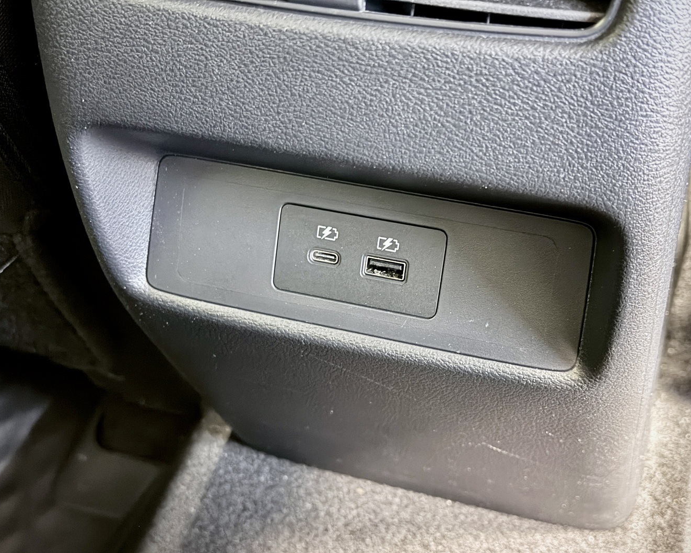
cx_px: 360
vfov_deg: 29.7
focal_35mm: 51
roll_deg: +1.9
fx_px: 1043
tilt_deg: -40.7
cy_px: 282
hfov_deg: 36.7
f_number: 1.78
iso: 640
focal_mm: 6.76
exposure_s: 1/2
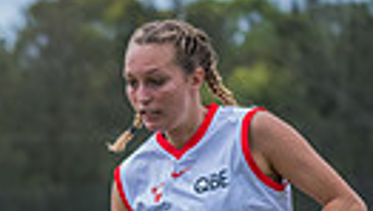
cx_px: -319
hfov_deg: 3.1
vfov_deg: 1.7
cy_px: 515
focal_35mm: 696
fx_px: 6891
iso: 800
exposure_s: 1/1600
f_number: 7.1
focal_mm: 150
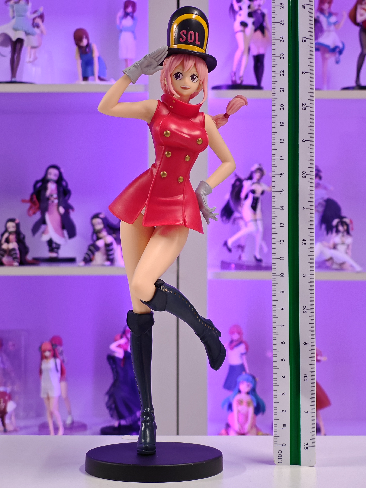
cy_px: 244
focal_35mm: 80
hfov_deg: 18.4
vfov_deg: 24.4
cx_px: 183
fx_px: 1128
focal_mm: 7.48
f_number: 2.4
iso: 800
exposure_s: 1/25
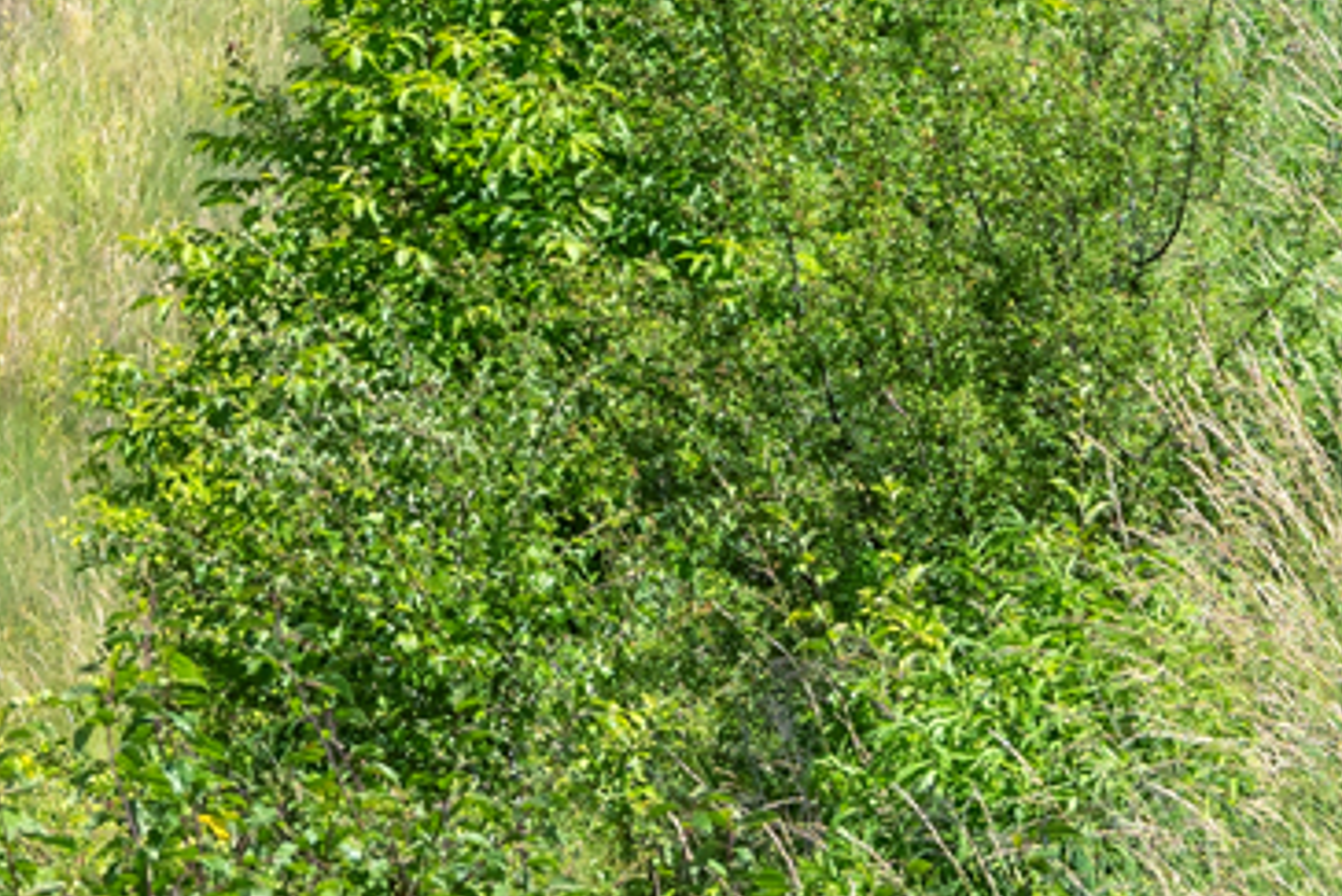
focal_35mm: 343
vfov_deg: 4.0
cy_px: -894
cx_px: -852
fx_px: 12791
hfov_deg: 5.9
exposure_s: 1/640
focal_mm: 52
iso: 160
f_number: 9
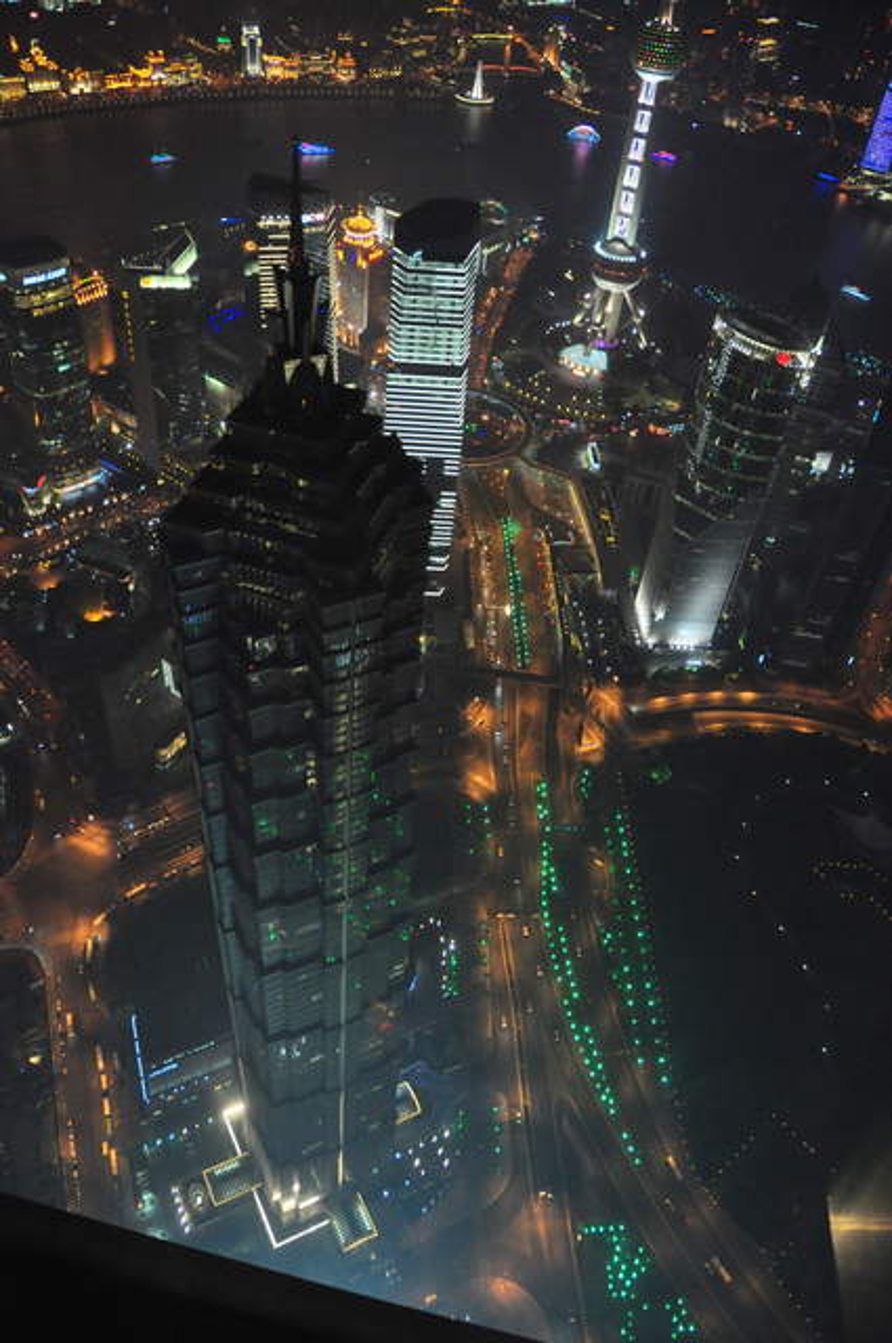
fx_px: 1006
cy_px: 672
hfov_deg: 47.8
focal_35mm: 27
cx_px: 446
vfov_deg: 67.4
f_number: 3.5
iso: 2000
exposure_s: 1/40
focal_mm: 18
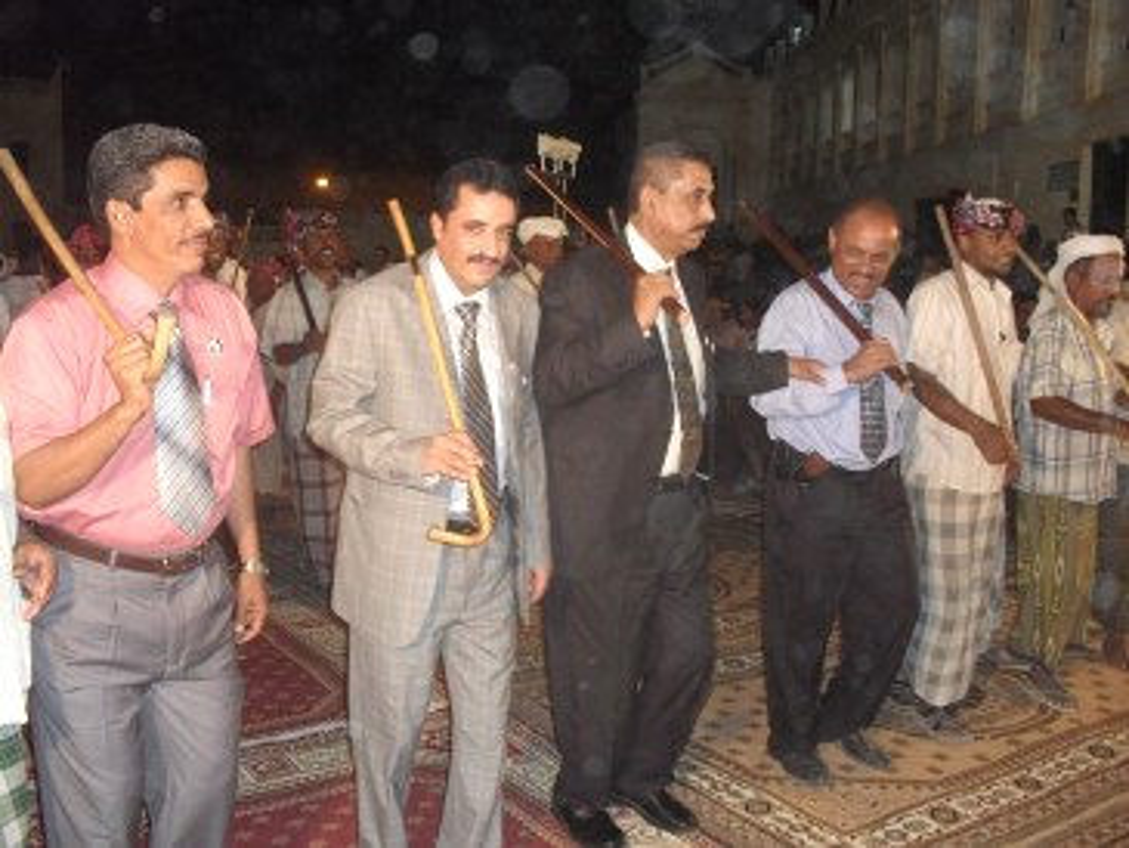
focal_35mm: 35
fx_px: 1142
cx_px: 564
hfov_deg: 52.6
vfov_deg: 40.7
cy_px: 424
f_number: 3.2
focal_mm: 6.3
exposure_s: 1/45
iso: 240
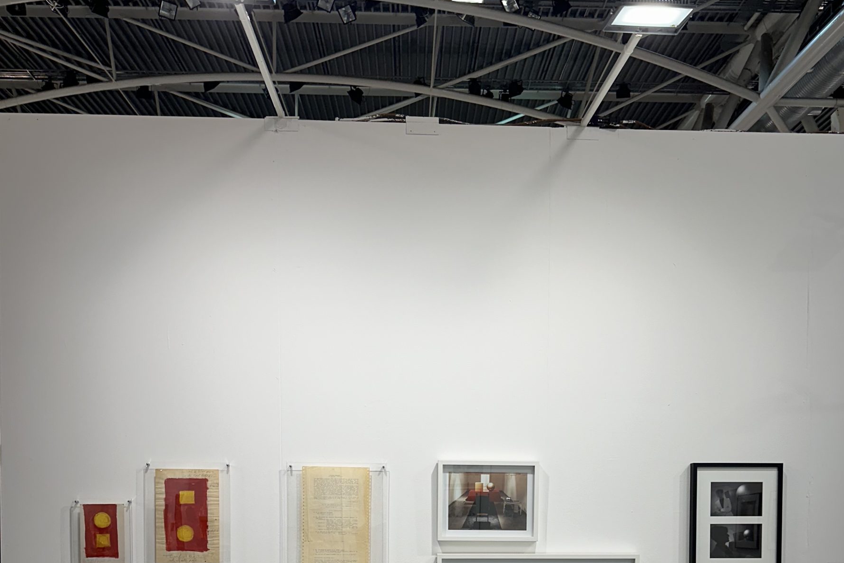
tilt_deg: -0.8
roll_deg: -0.8
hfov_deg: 53.1
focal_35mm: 36
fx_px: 844
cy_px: 547
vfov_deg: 34.0
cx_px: 448
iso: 80
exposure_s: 1/263
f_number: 1.78
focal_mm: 6.86
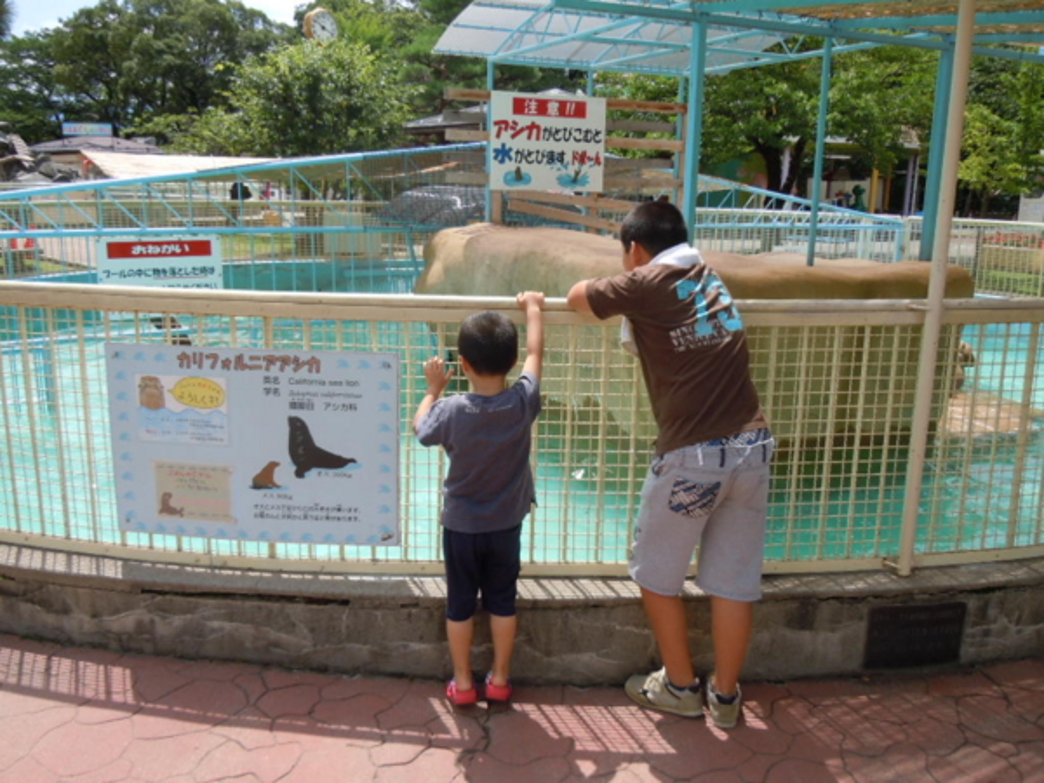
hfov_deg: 60.0
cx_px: 522
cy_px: 392
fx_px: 905
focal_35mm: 30
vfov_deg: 46.8
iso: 100
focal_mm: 5.4
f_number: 3.5
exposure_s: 1/640
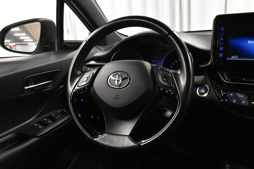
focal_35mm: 33
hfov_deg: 57.2
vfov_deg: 40.0
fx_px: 233
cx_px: 127
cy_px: 84
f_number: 13
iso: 2500
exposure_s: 1/13
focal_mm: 22
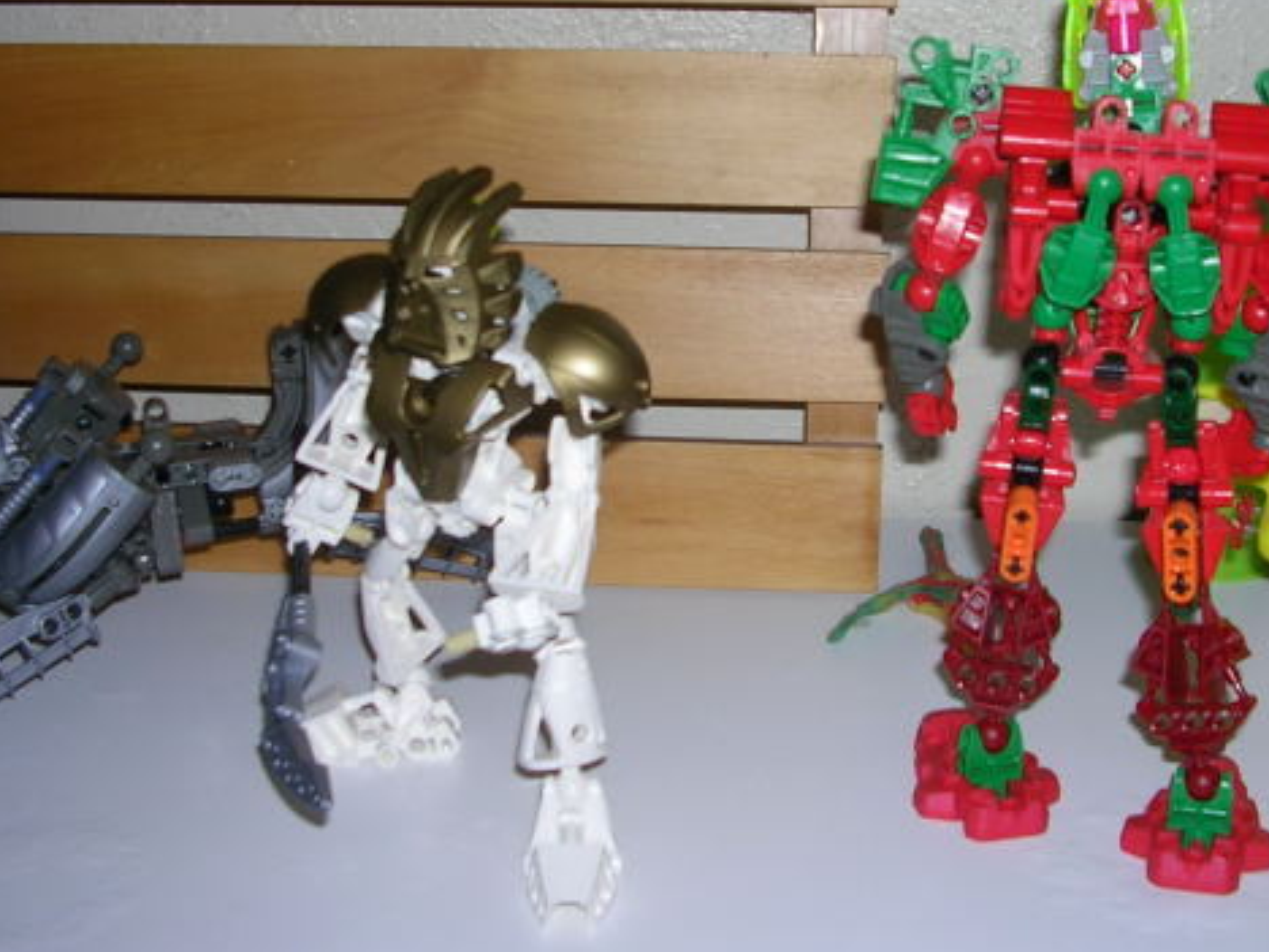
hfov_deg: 36.5
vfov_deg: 27.9
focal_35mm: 52
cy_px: 334
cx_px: 813
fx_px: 1906
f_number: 2.8
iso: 50
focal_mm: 5.8
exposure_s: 1/60.1
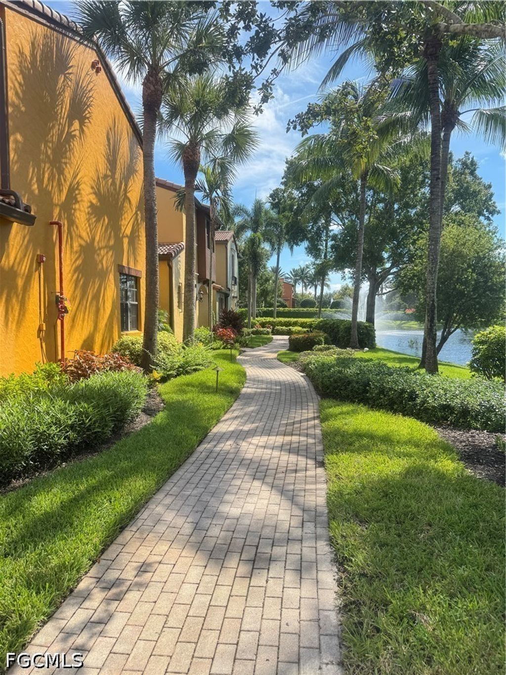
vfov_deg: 71.6
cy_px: 338
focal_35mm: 24
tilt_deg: -3.9
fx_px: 468
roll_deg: -0.4
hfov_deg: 56.8
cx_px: 253
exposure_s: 1/1456
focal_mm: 6.76
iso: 80
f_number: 1.78
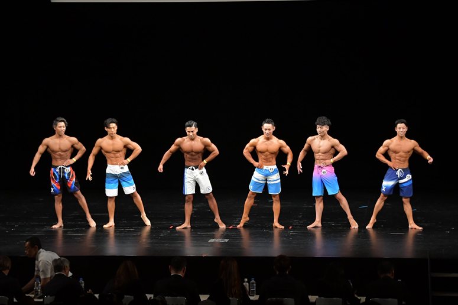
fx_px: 1564
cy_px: 152
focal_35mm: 123
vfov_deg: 11.1
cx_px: 229
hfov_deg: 16.7
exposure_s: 1/400
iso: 3200
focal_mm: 82
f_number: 5.6
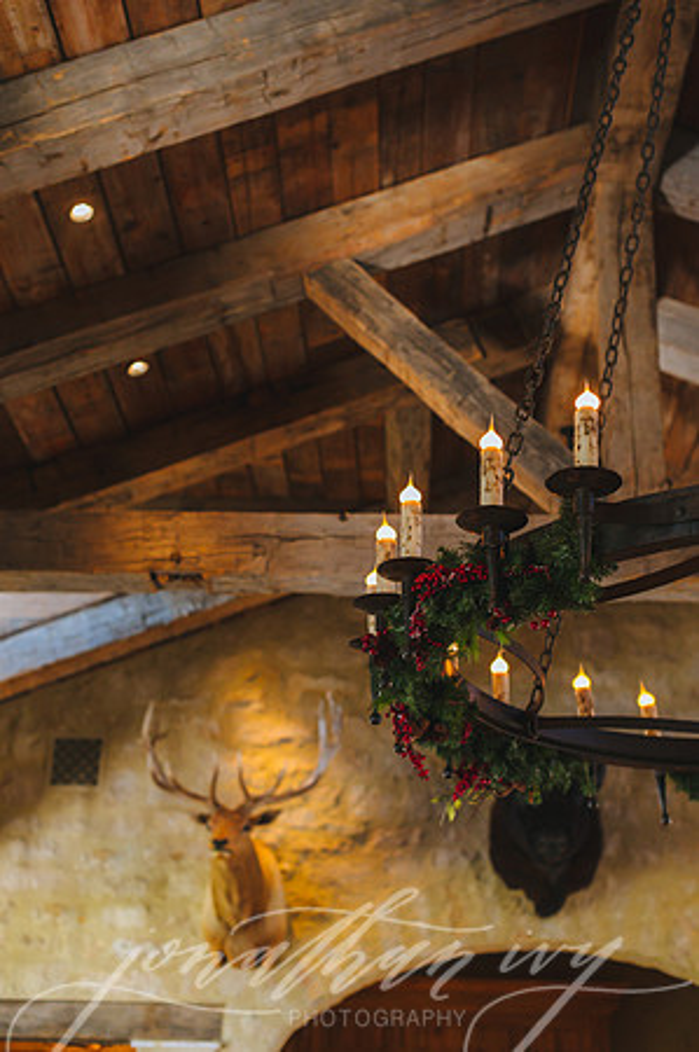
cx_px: 350
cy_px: 526
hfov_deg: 26.9
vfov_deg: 39.6
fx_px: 1460
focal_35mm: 50
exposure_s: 1/640
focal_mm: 50
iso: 2500
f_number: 2.8
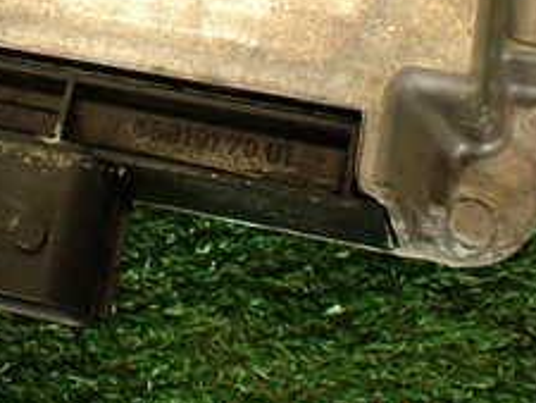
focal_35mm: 80
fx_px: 1239
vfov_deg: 17.6
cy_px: -74
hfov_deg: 23.7
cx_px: 50
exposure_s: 1/60
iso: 160
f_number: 2.3
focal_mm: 5.4
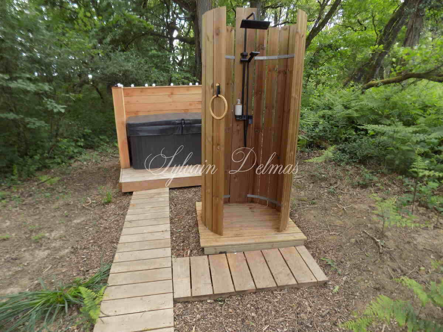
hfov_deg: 73.9
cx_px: 222
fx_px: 294
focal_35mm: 23
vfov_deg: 58.9
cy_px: 166
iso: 80
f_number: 3.1
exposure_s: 1/40
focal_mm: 4
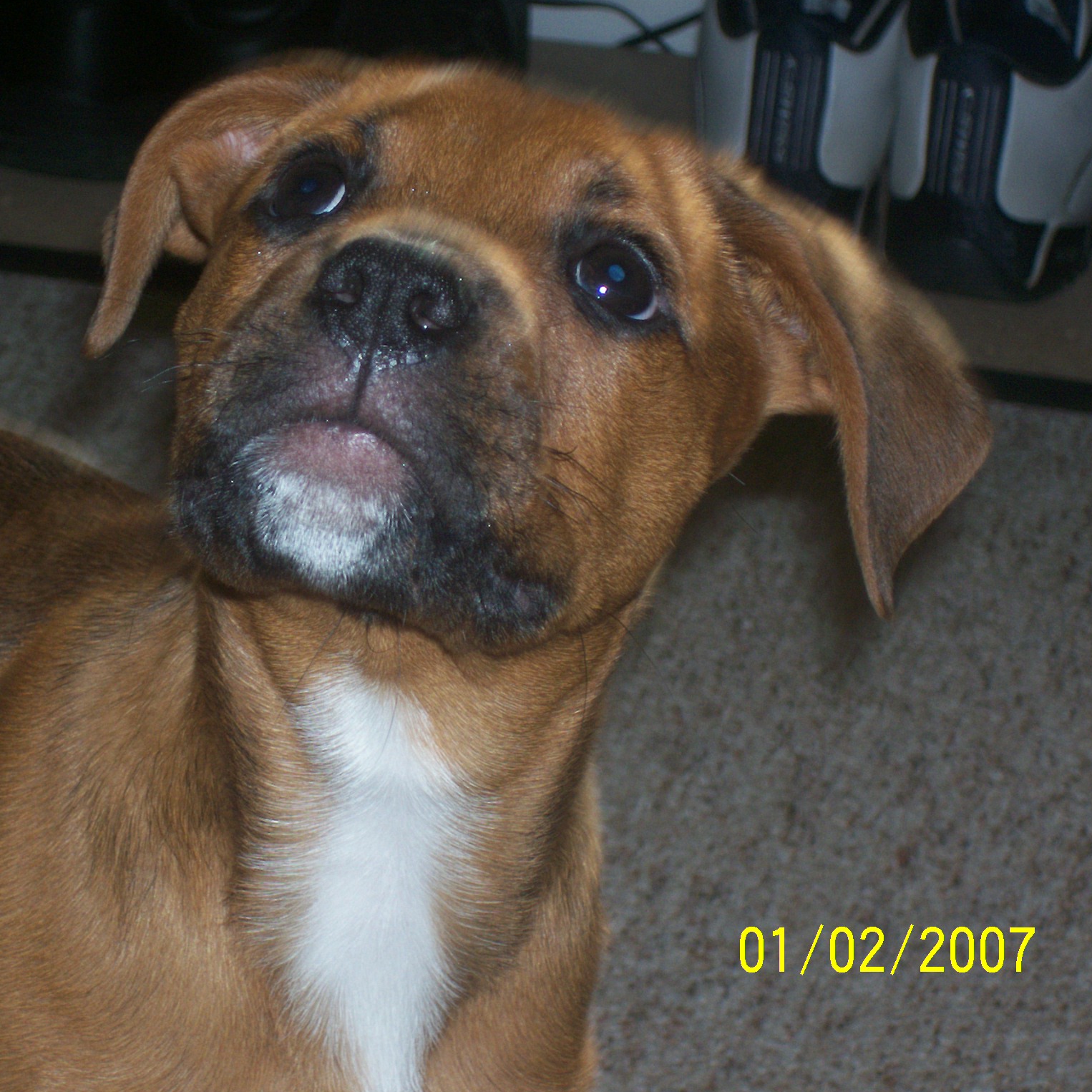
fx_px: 4319
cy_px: 546
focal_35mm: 121
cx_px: 378
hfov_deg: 14.4
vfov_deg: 14.4
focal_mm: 16.8
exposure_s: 1/89.8
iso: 80
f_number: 4.6
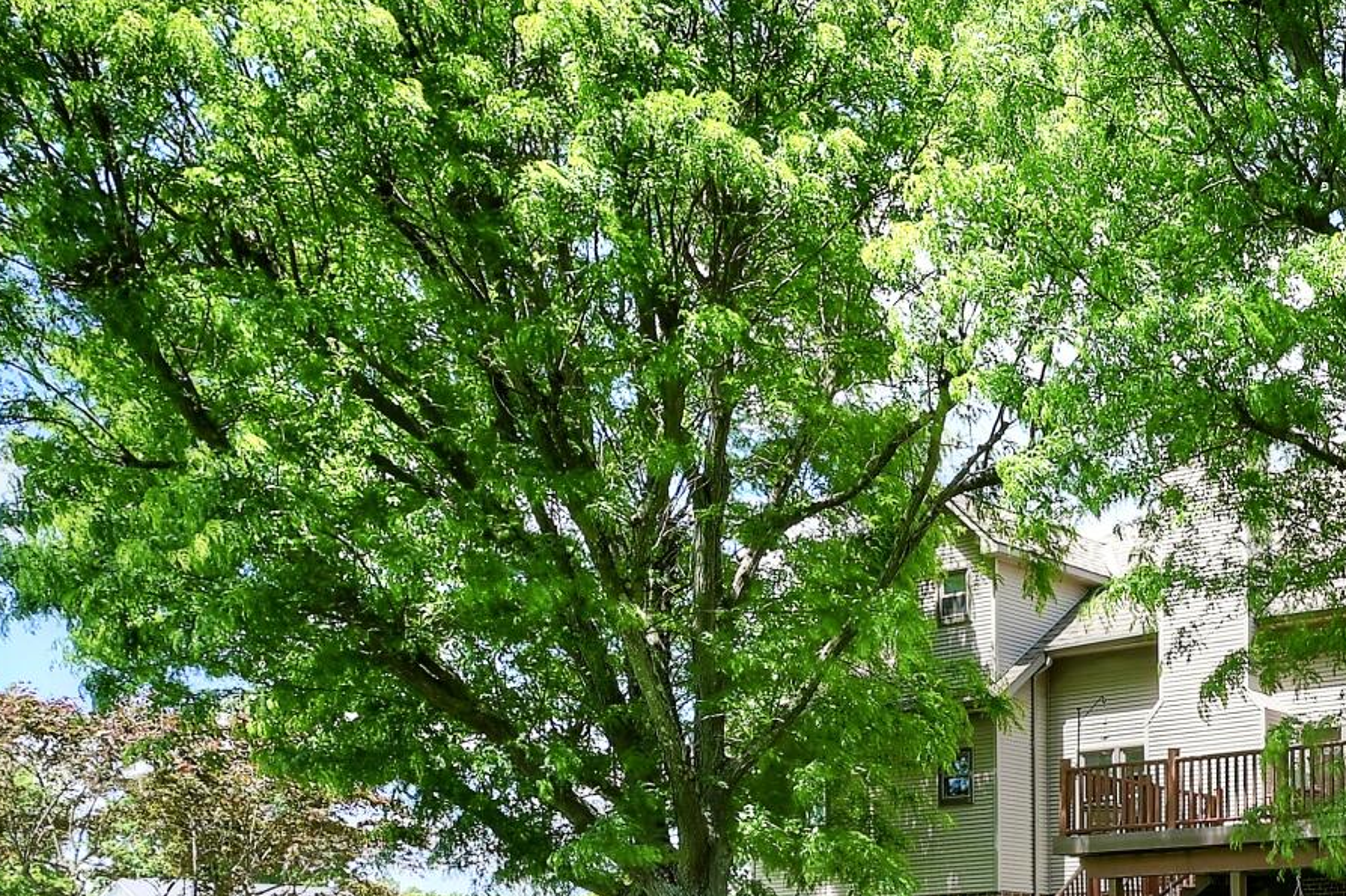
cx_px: 1442
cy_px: 960
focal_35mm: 47
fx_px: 1756
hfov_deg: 36.3
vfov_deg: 26.6
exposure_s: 1/40
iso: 100
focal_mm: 14
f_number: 11
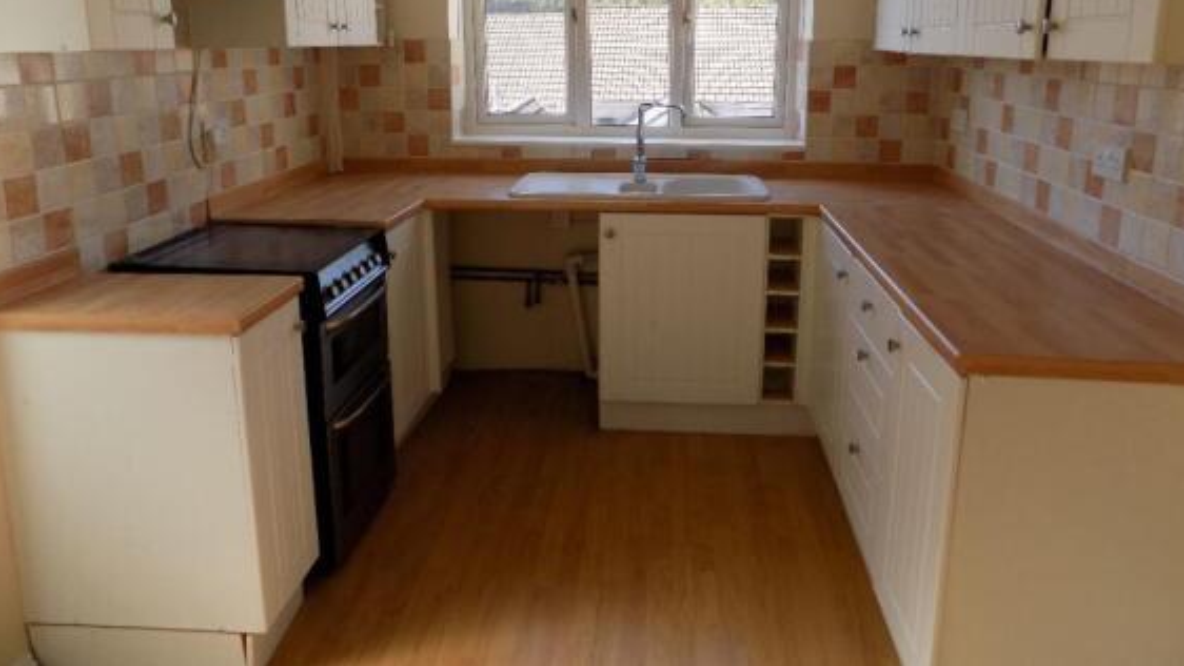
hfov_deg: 71.9
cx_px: 604
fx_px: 816
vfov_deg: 43.6
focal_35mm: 26
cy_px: 208
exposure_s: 1/100
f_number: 3.1
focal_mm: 4
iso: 80
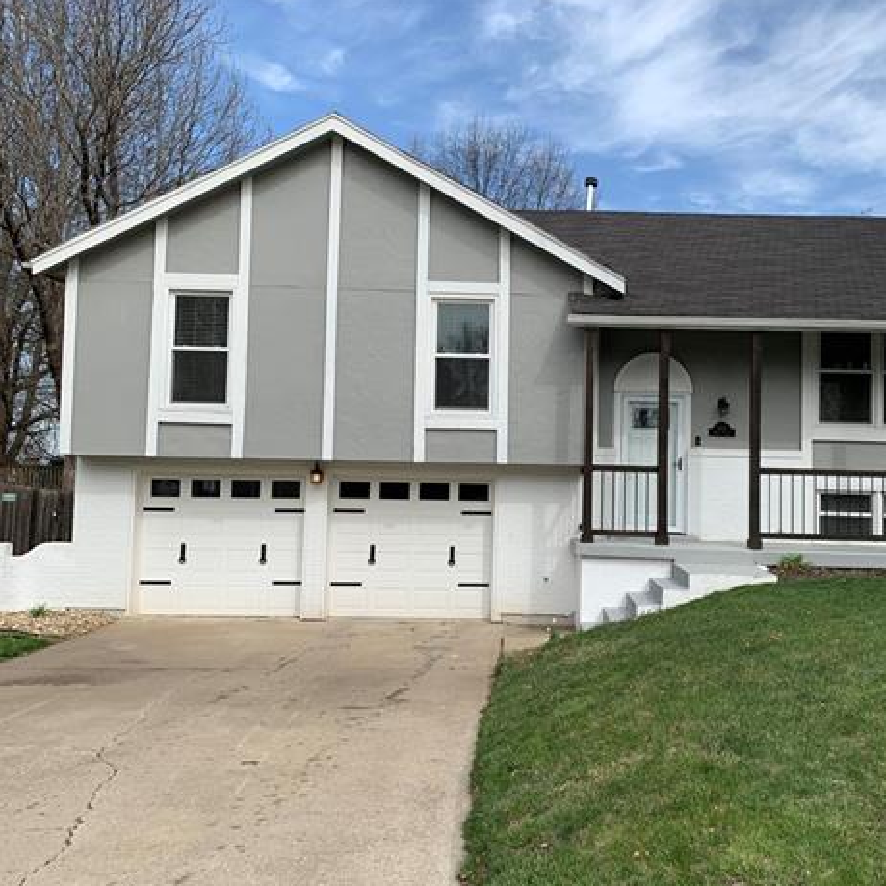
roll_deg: -1.0
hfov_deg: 50.6
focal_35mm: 32
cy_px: 455
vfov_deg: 51.1
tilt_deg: +3.2
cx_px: 553
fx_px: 927
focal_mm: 4.25
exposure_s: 1/1610
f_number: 1.8
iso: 25
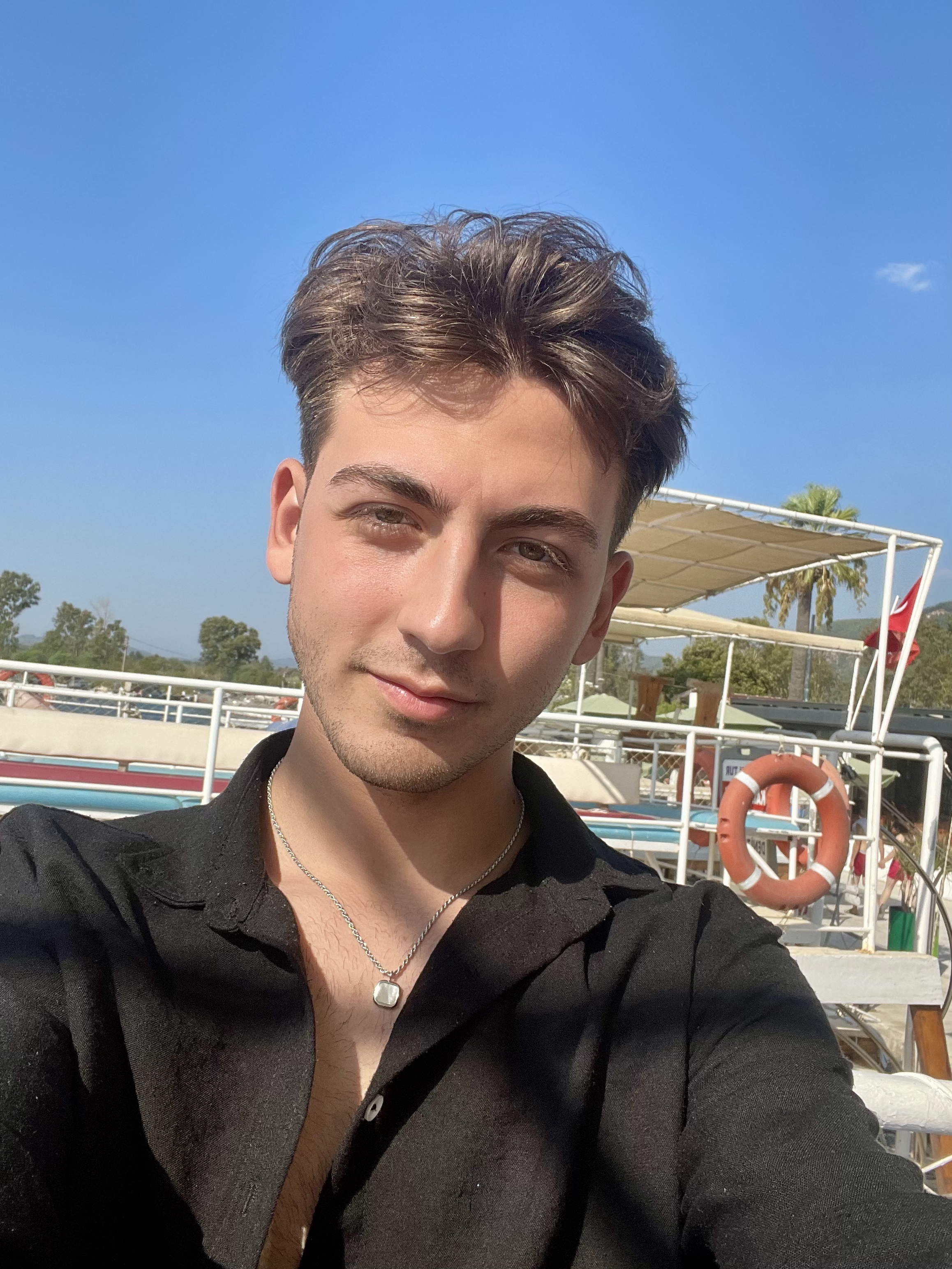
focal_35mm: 30
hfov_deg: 46.8
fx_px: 1100
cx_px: 476
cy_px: 634
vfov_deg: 60.0
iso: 25
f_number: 2.2
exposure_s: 1/1316
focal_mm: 2.71
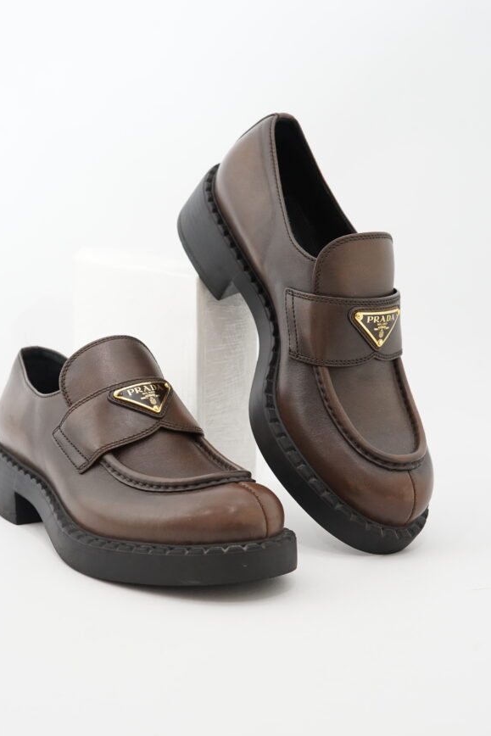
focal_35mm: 59
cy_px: 360
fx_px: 1206
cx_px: 212
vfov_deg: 33.9
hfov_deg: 23.0
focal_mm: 50
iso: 640
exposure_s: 1/10
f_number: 6.3
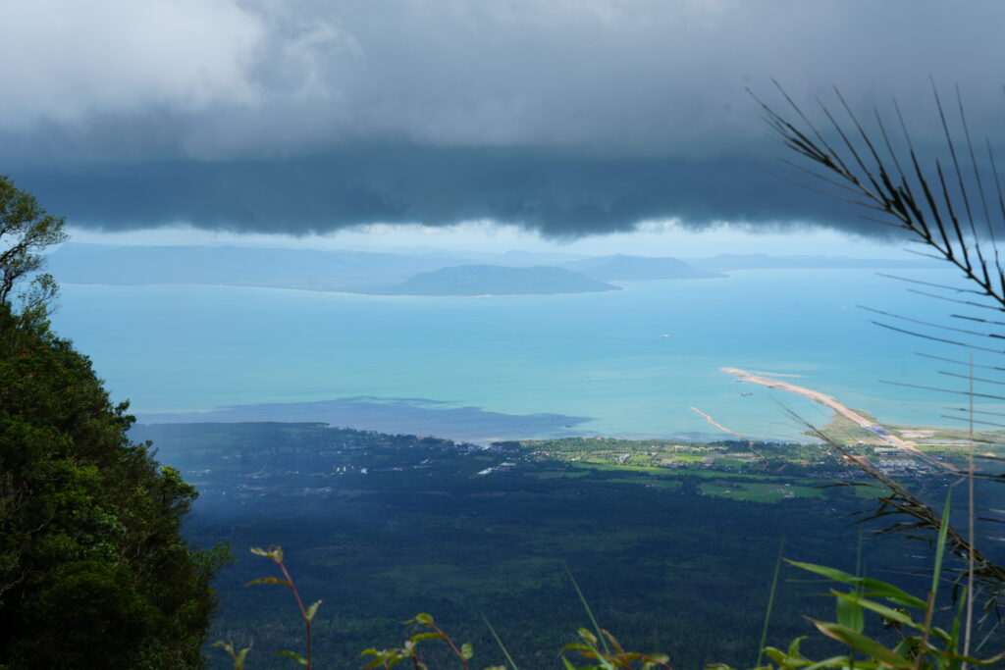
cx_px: 502
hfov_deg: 39.6
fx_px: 1396
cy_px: 335
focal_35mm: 50
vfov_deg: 27.0
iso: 100
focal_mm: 50
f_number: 9
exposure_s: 1/125
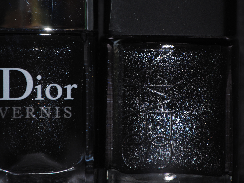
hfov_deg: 4.7
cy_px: 70
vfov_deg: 3.5
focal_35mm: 423
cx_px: 109
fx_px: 2981
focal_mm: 200
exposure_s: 1/125
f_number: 5.6
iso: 100
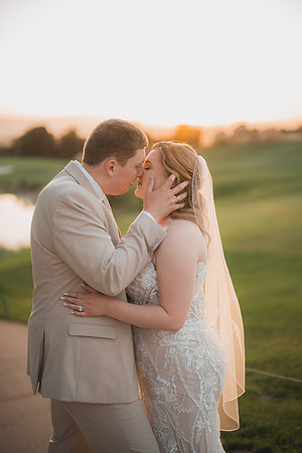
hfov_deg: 27.0
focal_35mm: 50
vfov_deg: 39.6
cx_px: 151
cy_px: 226
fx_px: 629
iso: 125
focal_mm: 50
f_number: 1.2
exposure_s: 1/320
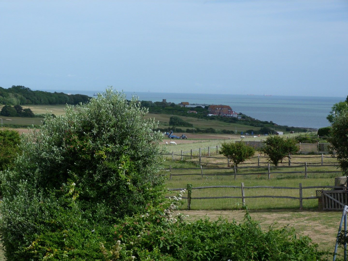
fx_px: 935
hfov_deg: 21.1
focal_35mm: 93
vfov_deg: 15.9
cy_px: 130
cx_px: 174
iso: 80
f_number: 3.4
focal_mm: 16.8
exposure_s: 1/1000
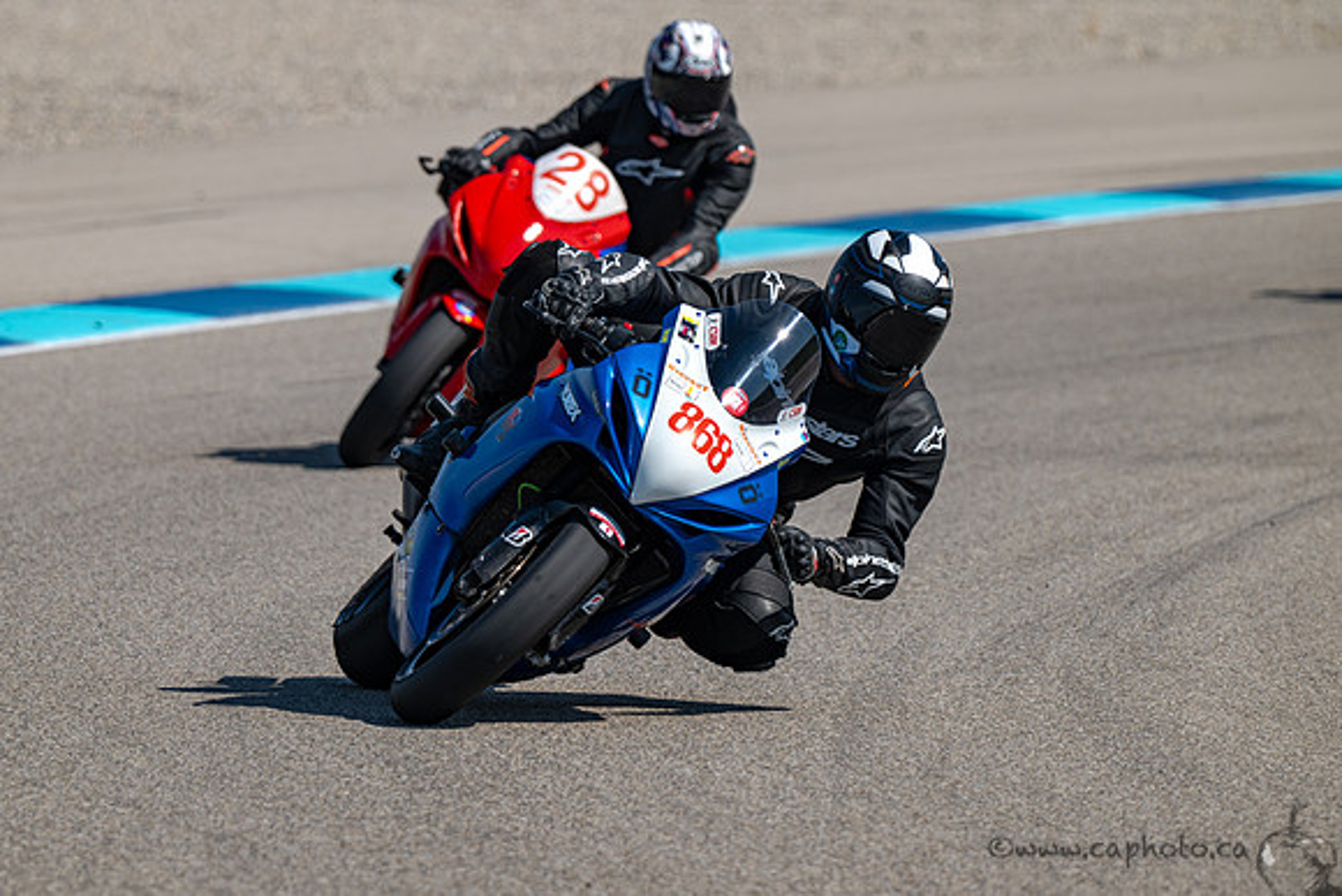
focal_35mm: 425
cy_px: 448
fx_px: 15828
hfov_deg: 4.9
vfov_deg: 3.2
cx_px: 528
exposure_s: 1/1250
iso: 125
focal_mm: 350
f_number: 6
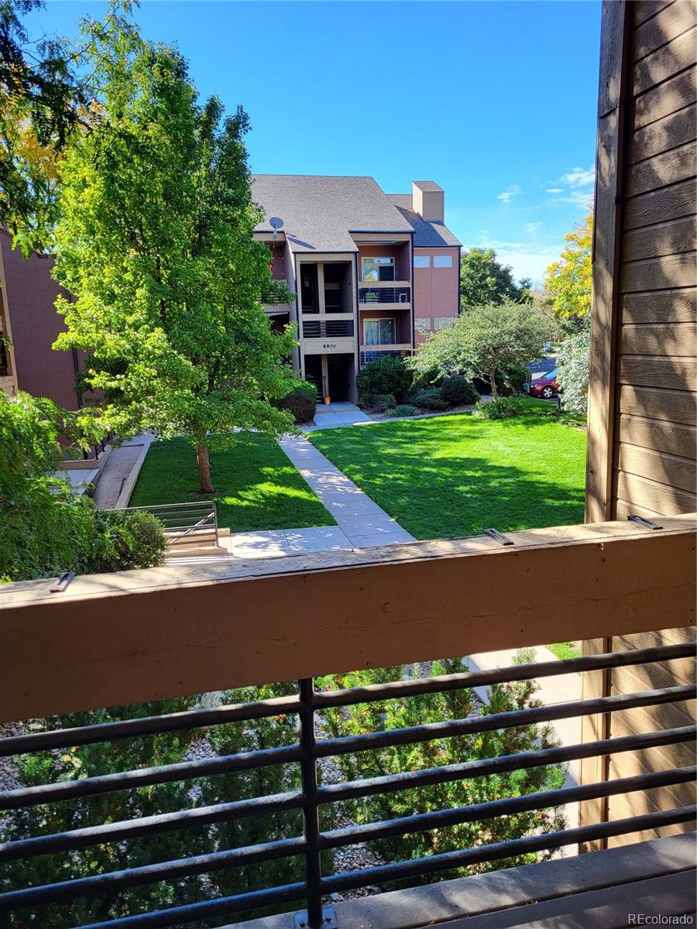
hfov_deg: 53.1
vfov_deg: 67.3
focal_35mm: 26
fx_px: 698
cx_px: 348
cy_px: 464
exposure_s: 1/430
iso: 40
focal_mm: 5.4
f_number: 1.8
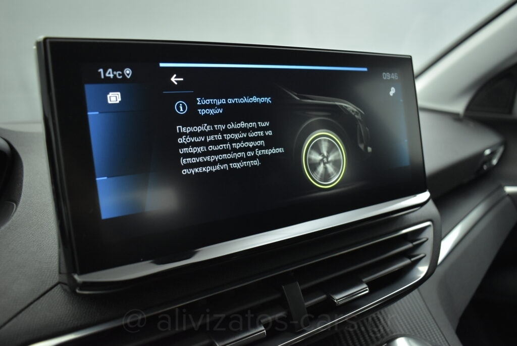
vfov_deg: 48.0
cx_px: 258
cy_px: 173
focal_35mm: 27
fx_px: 388
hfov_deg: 67.4
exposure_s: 1/60
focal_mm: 18
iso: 1600
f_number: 3.5
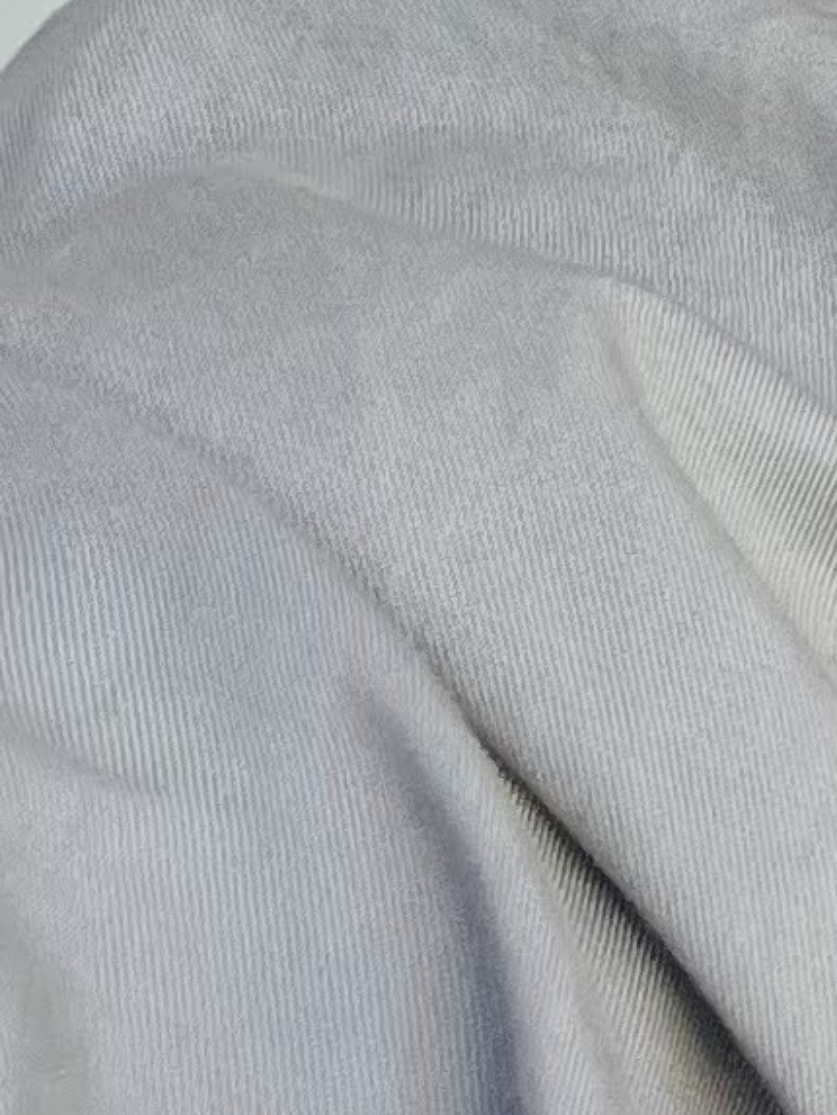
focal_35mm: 183
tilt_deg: -31.1
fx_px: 5898
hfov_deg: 7.3
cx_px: 2365
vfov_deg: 10.2
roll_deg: -9.9
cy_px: -881
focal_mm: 5.1
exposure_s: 1/513
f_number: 1.6
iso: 50
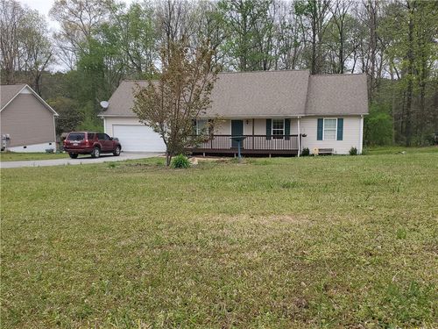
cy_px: 164
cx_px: 219
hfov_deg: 67.3
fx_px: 329
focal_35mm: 26
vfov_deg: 53.1
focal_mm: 4.3
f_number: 2.4
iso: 50
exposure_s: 1/367
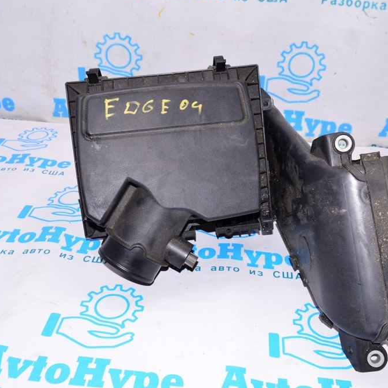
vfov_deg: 42.8
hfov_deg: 42.8
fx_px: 495
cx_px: 208
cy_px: 191
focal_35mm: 39
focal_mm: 20
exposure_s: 1/125
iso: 1600
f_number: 8
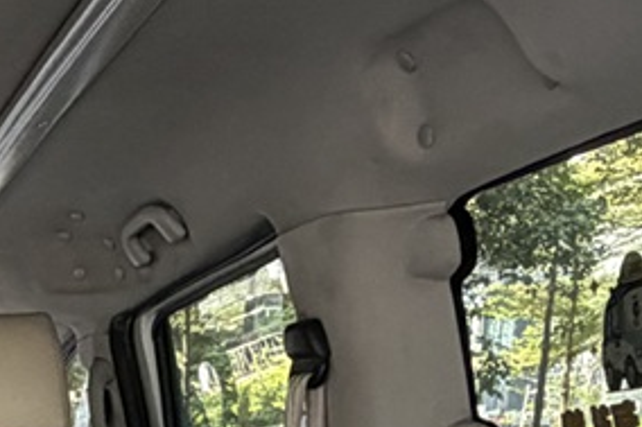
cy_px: 866
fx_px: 1461
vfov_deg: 13.9
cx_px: -188
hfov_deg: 22.3
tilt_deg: -13.2
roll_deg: +2.4
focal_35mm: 82
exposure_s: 1/121
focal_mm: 2.22
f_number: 2.2
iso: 320
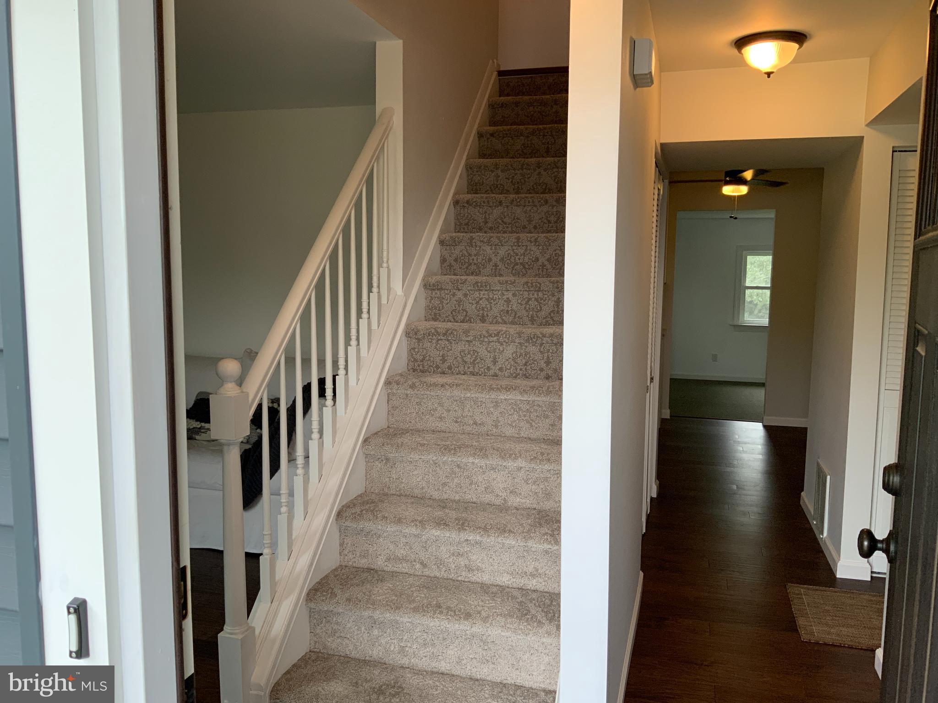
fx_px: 786
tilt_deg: -5.4
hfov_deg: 61.7
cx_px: 469
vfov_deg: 48.2
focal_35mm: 29
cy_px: 352
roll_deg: -0.4
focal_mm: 3
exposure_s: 1/120
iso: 64
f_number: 1.8
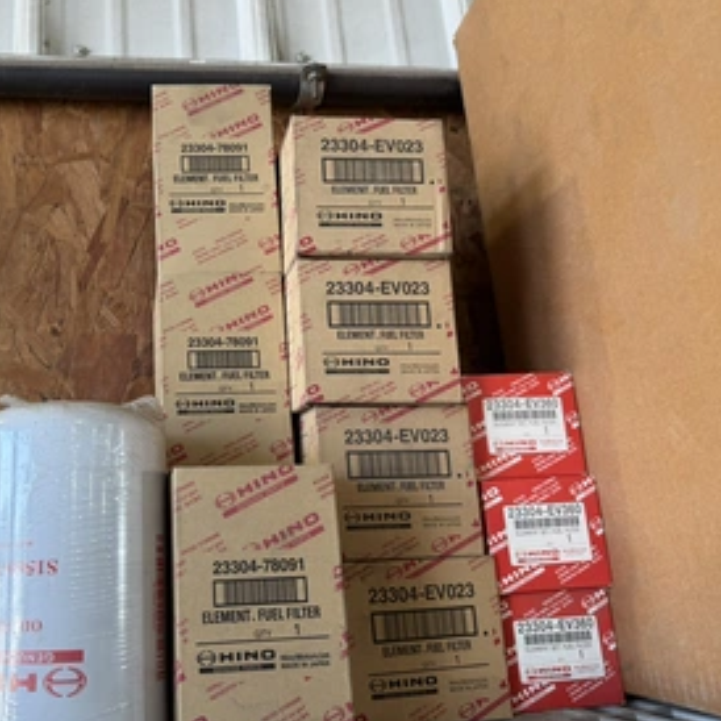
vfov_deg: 52.5
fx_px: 731
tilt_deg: +15.2
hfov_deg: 51.1
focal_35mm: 31
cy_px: 371
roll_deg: +3.3
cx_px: 216
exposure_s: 1/120
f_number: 1.78
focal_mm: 6.76
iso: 100
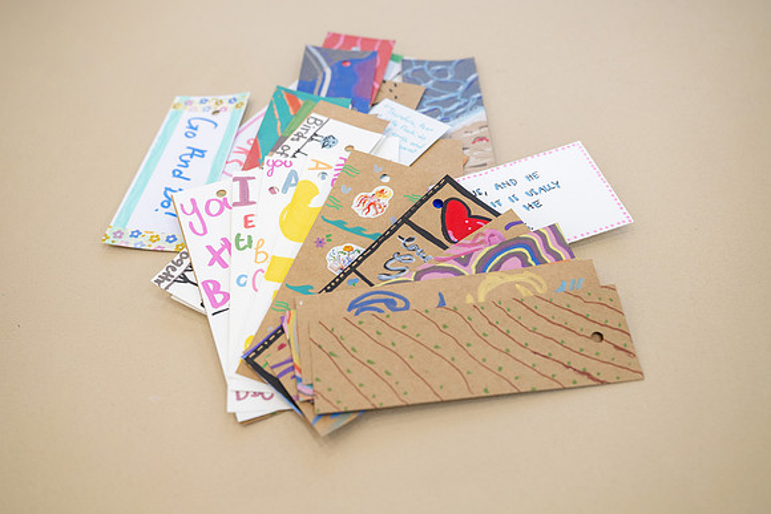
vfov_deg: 38.6
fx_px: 735
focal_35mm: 34
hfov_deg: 55.3
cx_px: 389
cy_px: 265
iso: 640
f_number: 4
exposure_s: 1/100
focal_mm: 32
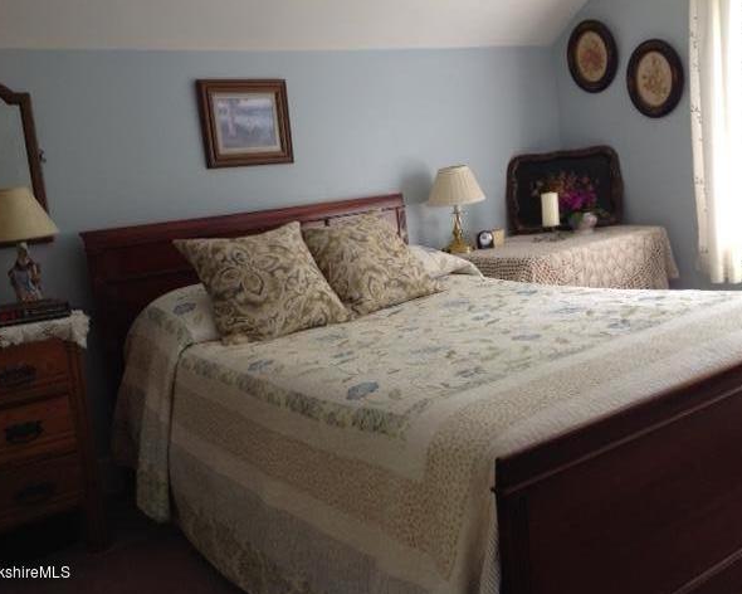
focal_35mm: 37
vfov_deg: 40.1
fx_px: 813
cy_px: 297
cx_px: 368
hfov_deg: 49.1
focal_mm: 4.28
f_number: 2.4
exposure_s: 1/20
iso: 50
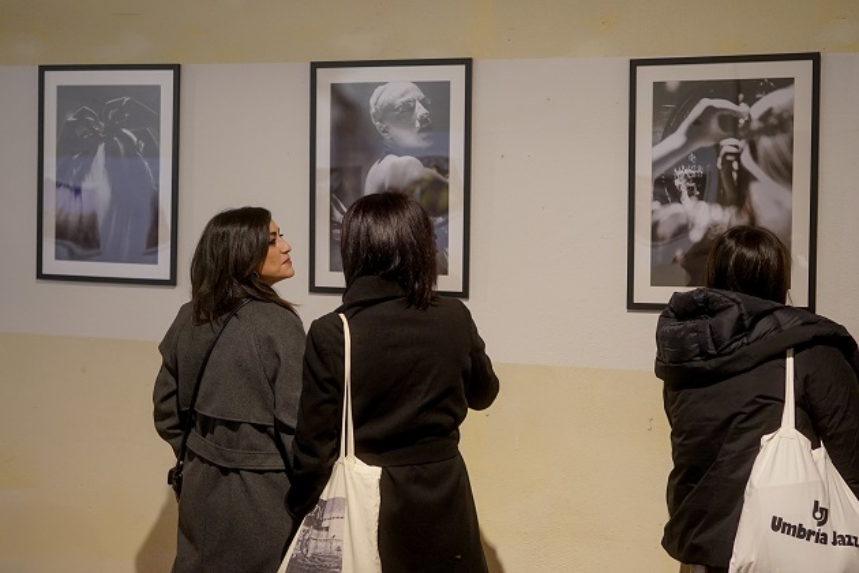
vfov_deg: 26.0
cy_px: 286
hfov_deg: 38.2
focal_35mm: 52
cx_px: 430
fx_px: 1241
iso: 1600
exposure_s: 1/125
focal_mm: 35
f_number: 2
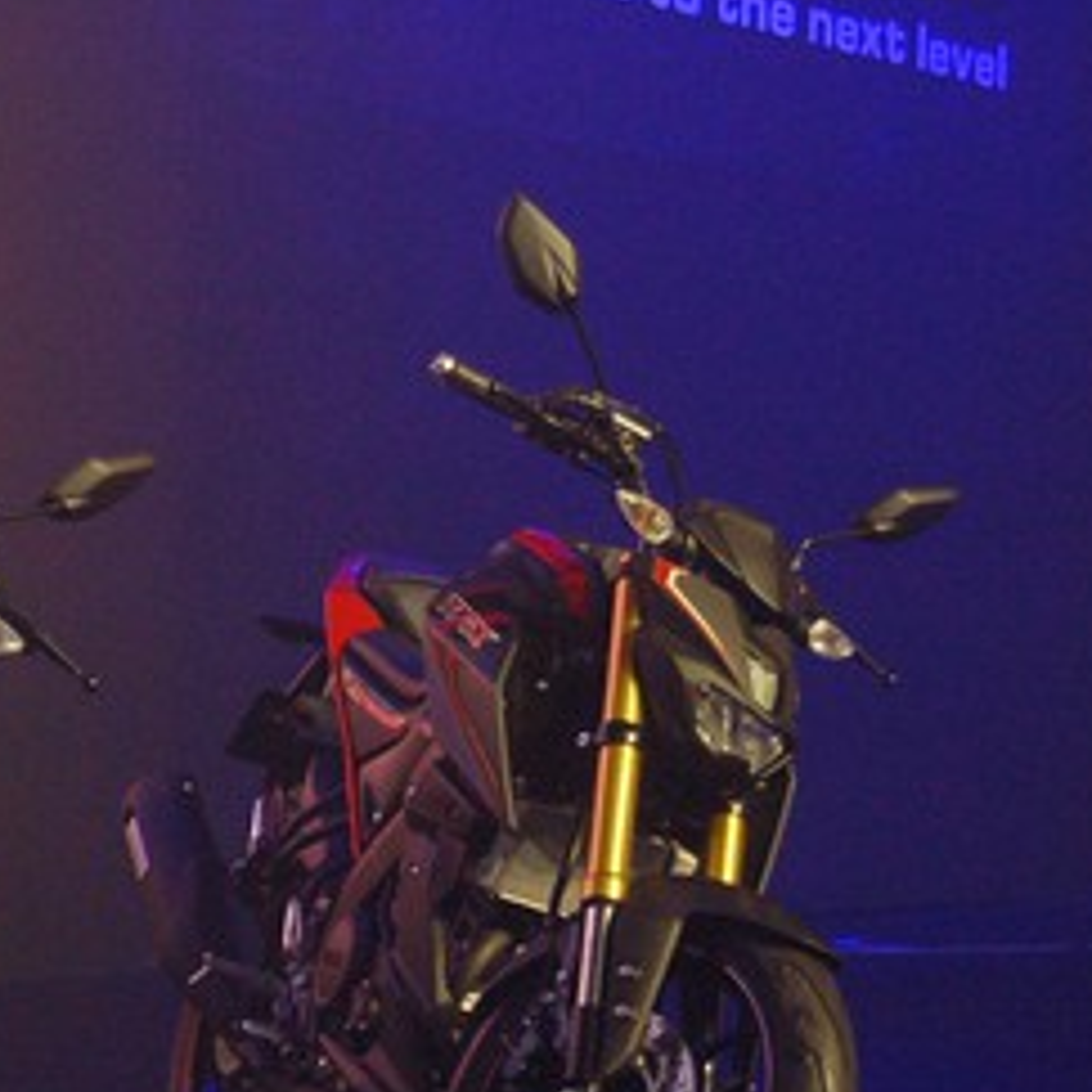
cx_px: -40
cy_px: 674
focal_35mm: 119
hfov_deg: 14.4
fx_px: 4252
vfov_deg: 14.6
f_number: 3.3
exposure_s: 1/125
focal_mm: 35
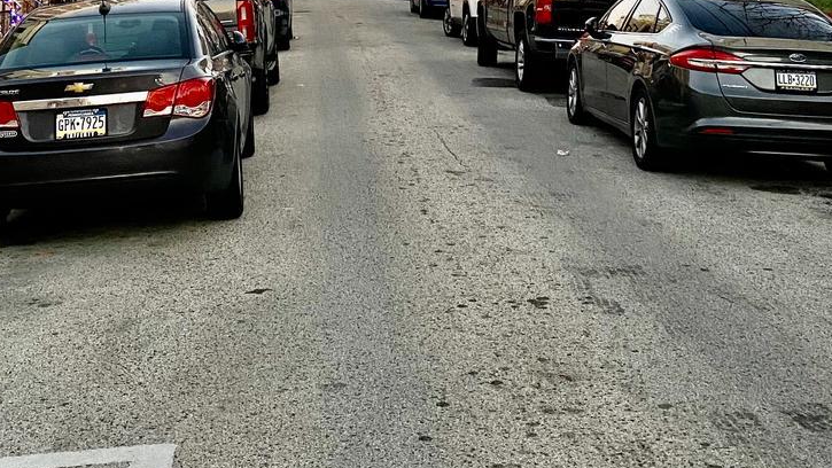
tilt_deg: +5.9
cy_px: -141
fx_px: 1324
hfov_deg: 34.9
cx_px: 395
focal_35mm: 60
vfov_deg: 18.6
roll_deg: +0.7
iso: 125
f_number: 1.8
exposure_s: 1/60
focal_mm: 4.25
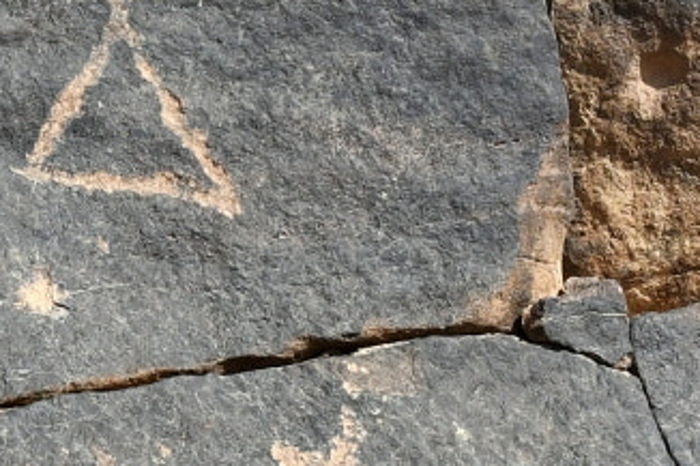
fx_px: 4097
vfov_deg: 6.5
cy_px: 163
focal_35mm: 211
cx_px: -260
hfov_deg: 9.6
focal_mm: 25
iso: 400
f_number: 11
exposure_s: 1/500
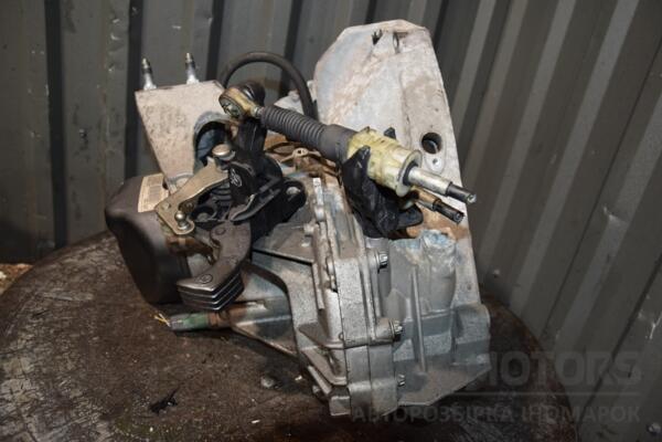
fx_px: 496
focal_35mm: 27
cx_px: 331
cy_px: 221
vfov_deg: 47.9
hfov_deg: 67.4
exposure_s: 1/60
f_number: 5
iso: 800
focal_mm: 18
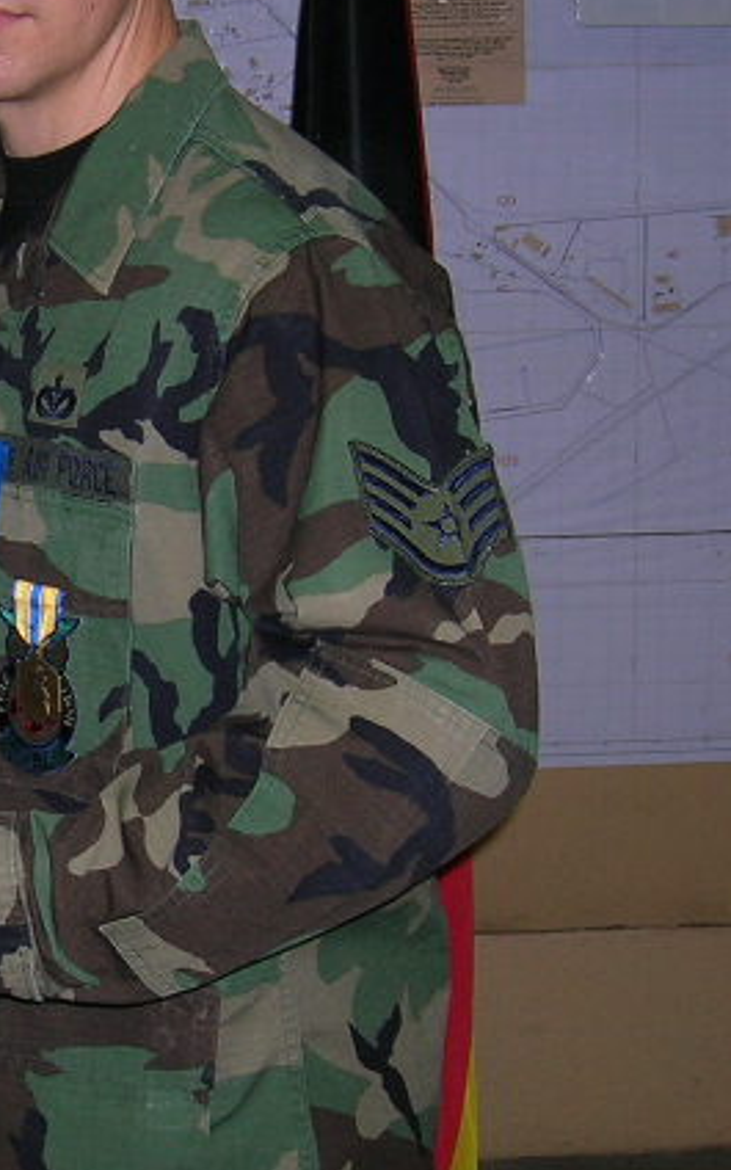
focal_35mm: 87
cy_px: 596
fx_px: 2773
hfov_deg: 14.6
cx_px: -99
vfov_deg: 23.8
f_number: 2.9
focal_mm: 5.7
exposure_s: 1/60.1
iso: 50
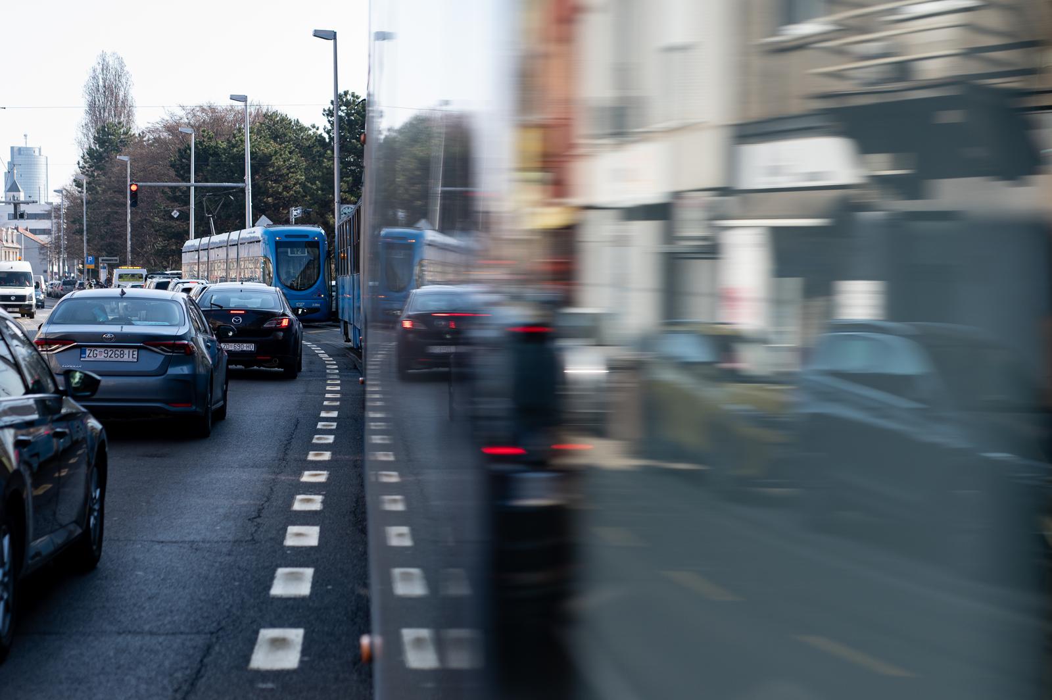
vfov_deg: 18.1
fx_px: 2198
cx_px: 547
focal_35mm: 75
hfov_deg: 26.9
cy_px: 327
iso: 125
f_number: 2.8
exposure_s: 1/800
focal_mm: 50
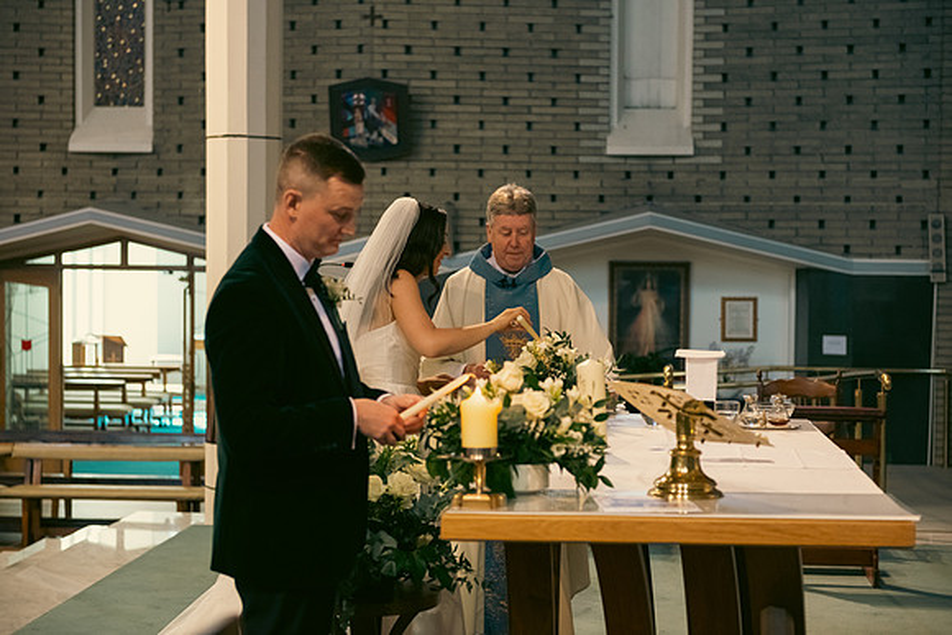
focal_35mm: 70
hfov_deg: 28.8
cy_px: 318
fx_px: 1851
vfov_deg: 19.5
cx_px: 476
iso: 1000
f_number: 3.5
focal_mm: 70
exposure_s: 1/160
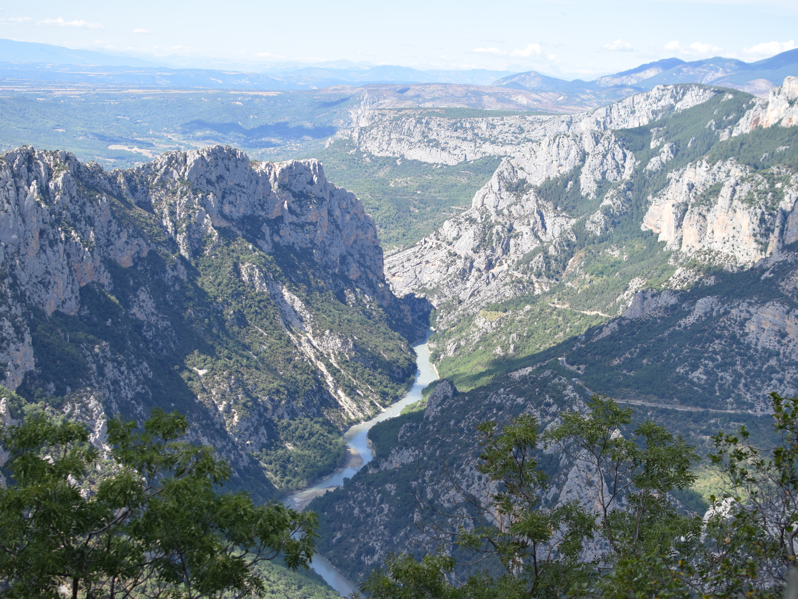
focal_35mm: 58
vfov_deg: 25.4
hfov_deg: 33.5
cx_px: 382
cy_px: 302
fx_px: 1327
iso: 200
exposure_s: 1/1600
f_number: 3.2
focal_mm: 35
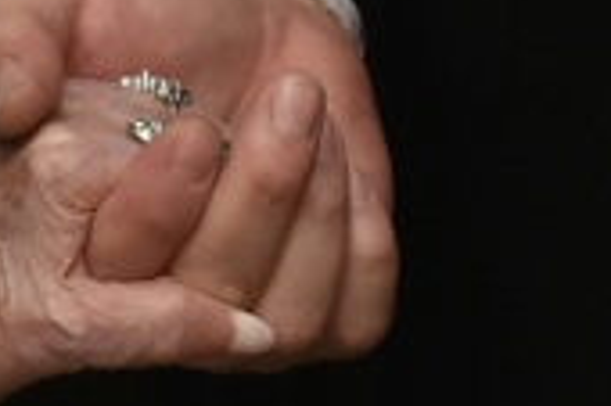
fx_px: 6494
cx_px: -1315
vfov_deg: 3.5
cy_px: -645
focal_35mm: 383
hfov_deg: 5.1
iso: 800
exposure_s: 1/200
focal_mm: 48
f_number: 5.6
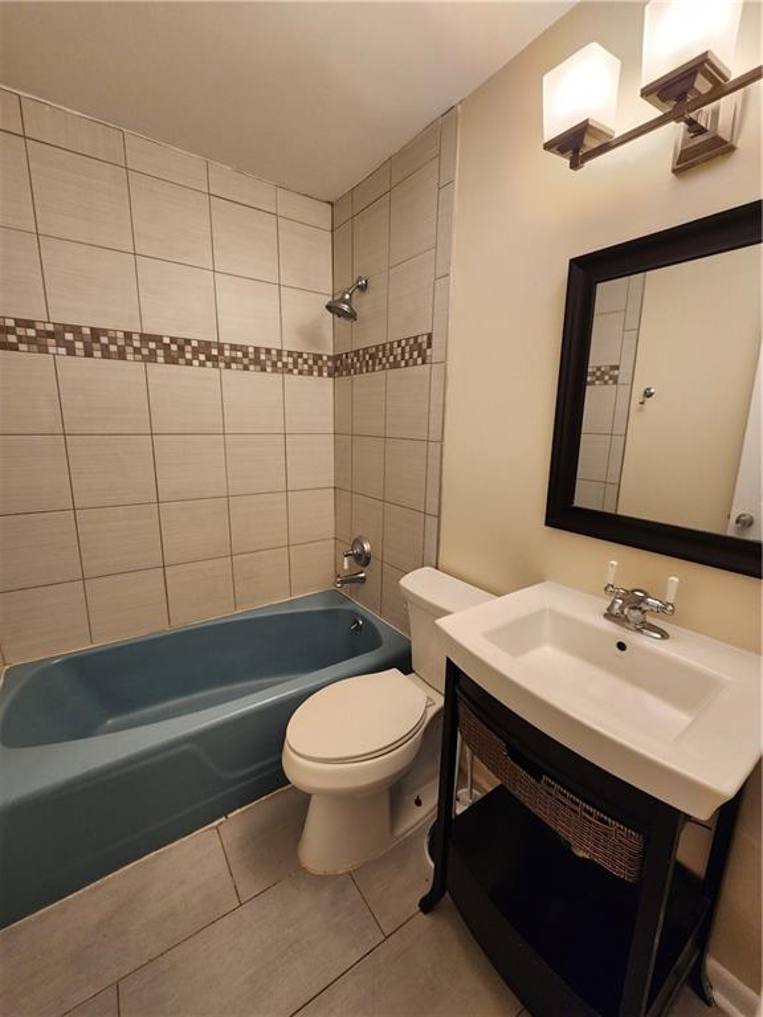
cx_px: 382
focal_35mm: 13
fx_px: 382
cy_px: 508
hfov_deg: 89.9
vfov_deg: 106.2
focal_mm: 2.2
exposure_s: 1/60
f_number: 2.2
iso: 125
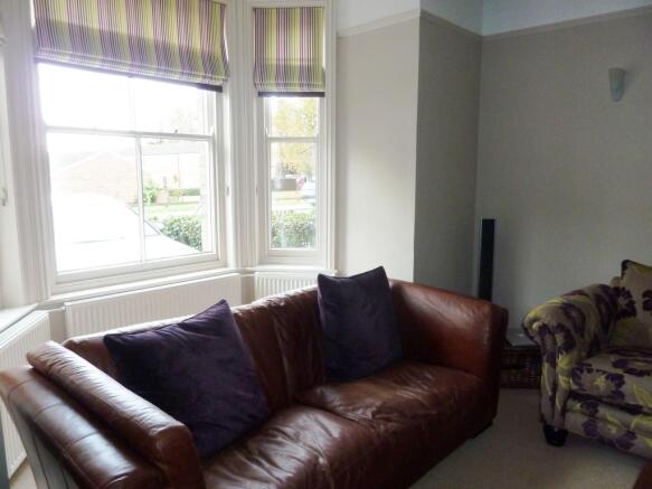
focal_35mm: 25
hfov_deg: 69.4
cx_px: 326
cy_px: 244
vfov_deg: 54.9
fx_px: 471
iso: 250
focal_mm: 4.1
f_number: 3.3
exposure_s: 1/30
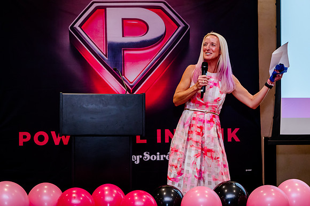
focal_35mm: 62
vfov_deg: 21.8
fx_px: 534
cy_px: 74
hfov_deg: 32.3
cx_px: 131
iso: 2500
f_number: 3.2
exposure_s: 1/250
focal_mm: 48
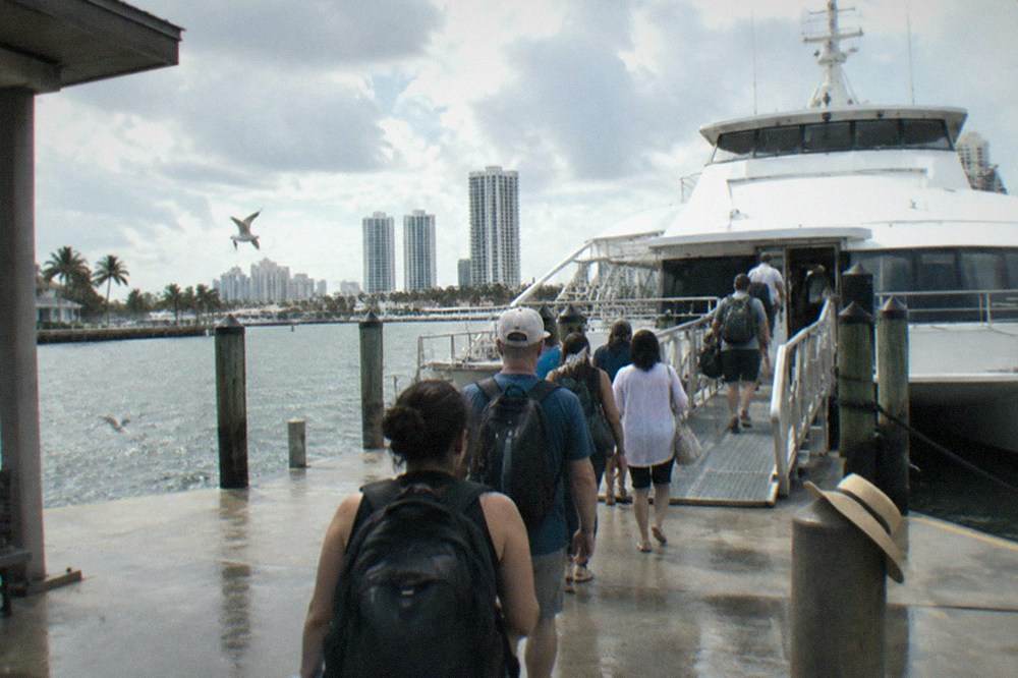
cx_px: 509
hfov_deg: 48.5
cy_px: 339
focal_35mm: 40
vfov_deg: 33.4
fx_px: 1131
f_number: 5.6
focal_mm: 40
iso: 320
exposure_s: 1/800
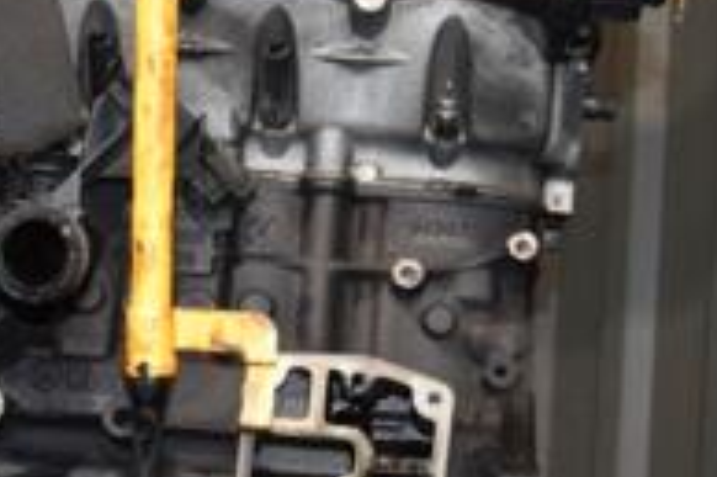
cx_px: 137
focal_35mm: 98
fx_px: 1941
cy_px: 388
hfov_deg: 20.7
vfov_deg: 13.9
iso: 800
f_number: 5
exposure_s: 1/60
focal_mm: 21
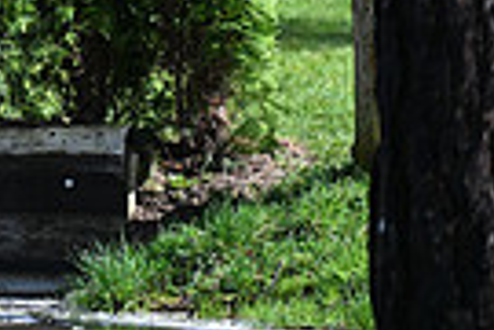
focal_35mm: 945
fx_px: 12966
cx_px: -553
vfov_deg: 1.5
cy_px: -134
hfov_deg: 2.2
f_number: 5.6
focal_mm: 220
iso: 450
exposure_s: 1/1250
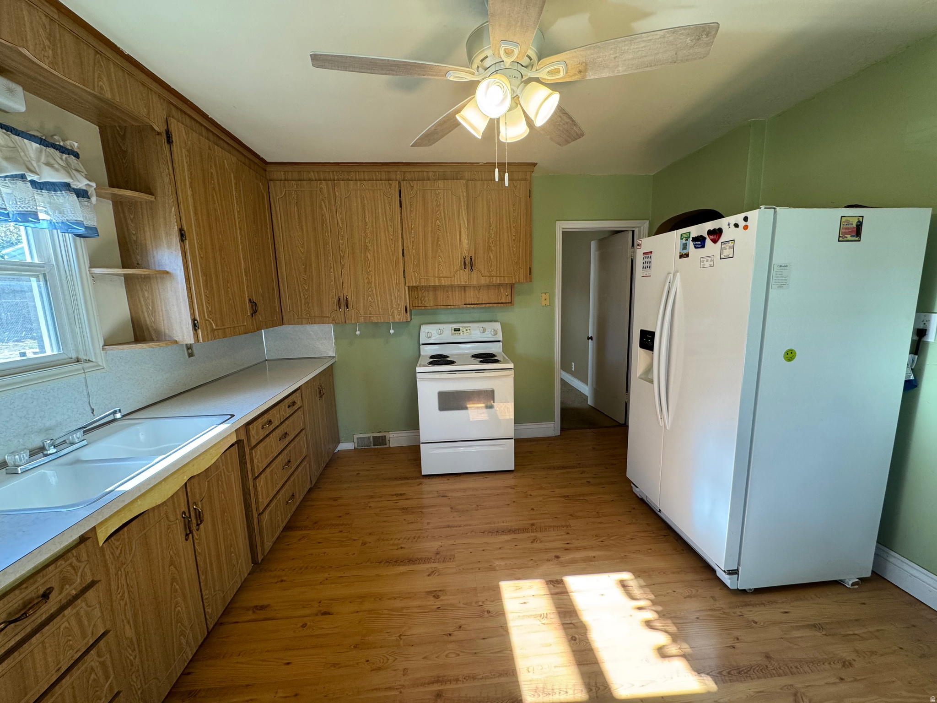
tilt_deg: -9.2
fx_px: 379
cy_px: 352
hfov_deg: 102.1
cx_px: 468
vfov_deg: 85.7
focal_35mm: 14
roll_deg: +1.9
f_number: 2.2
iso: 160
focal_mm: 2.22
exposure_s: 1/120
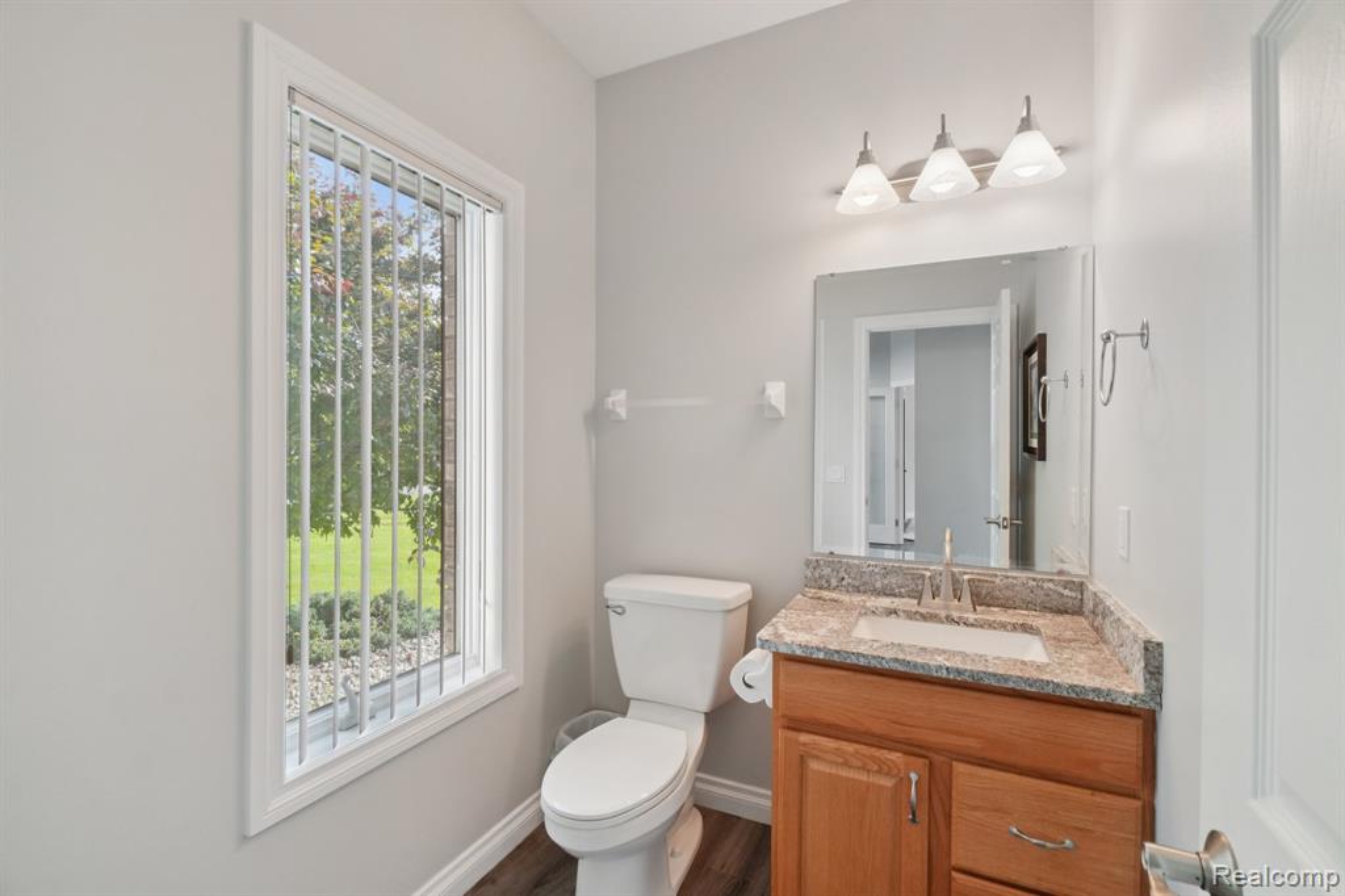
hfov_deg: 100.4
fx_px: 560
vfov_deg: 77.3
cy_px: 448
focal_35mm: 15
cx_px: 672
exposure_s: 1/30
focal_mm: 10
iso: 320
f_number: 8
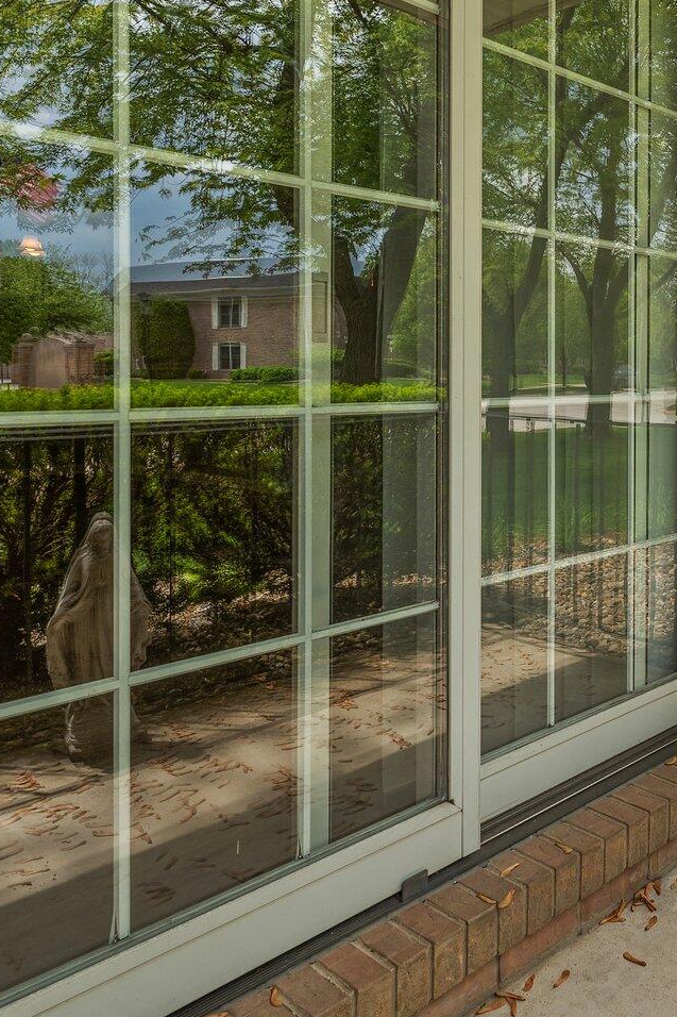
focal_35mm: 30
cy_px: 381
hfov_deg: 37.0
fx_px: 846
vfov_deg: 61.1
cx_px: 738
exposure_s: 1/60
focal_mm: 14
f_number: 8
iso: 125
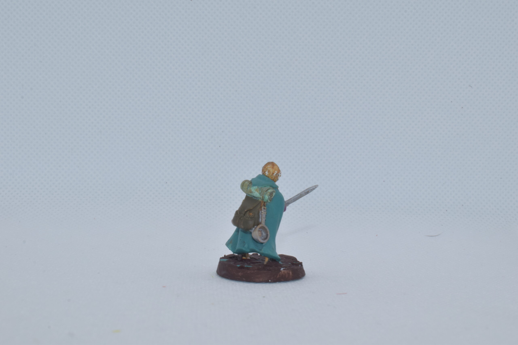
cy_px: 172
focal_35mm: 60
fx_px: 863
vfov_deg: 22.6
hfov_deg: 33.4
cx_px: 259
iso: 800
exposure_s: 1/125
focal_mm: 40
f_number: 25
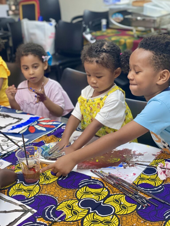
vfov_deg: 36.8
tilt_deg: -16.4
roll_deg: +4.2
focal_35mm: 52
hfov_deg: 28.0
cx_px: 85
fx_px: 340
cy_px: 113
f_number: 2
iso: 200
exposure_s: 1/100
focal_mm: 6
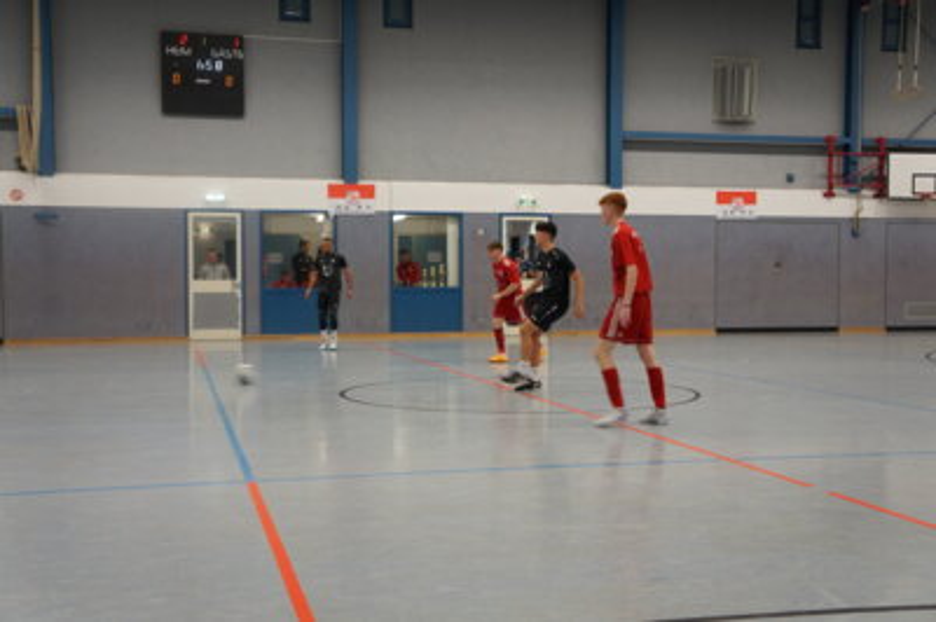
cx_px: 468
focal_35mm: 42
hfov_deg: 46.4
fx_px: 1091
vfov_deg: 31.8
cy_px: 311
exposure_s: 1/60
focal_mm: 28
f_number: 4
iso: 500
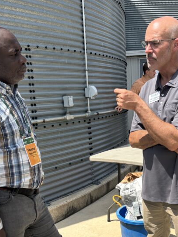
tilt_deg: -11.9
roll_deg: +2.6
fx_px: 336
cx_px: 106
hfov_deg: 29.6
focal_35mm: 49
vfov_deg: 38.3
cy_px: 164
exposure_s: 1/1876
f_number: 1.6
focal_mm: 5.96
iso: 50
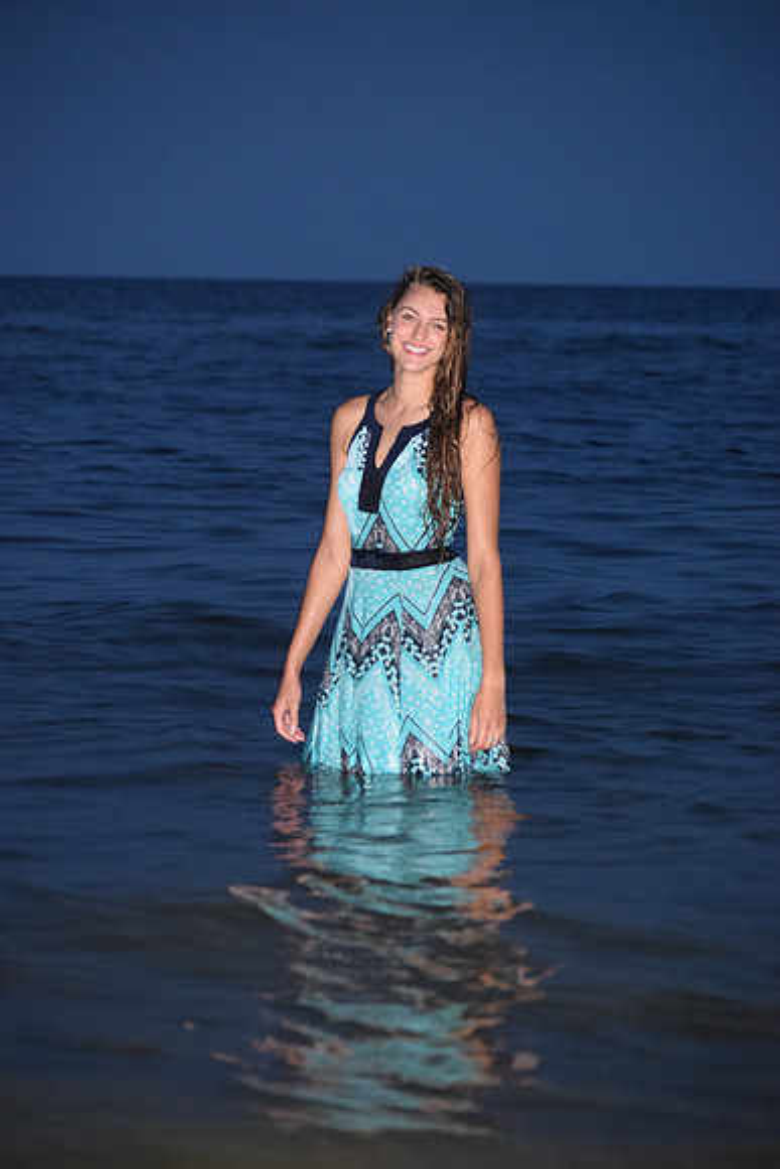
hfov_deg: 9.3
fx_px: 4774
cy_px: 584
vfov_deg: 14.0
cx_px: 390
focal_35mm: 147
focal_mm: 98
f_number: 4.5
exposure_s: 1/10
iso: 3200
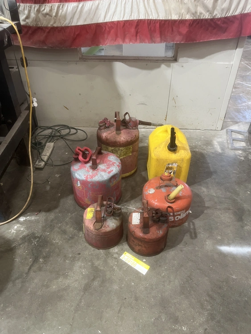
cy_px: 167
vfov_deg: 67.3
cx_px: 126
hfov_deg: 53.1
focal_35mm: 26
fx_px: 251
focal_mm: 5.1
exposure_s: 1/60
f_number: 1.6
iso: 125
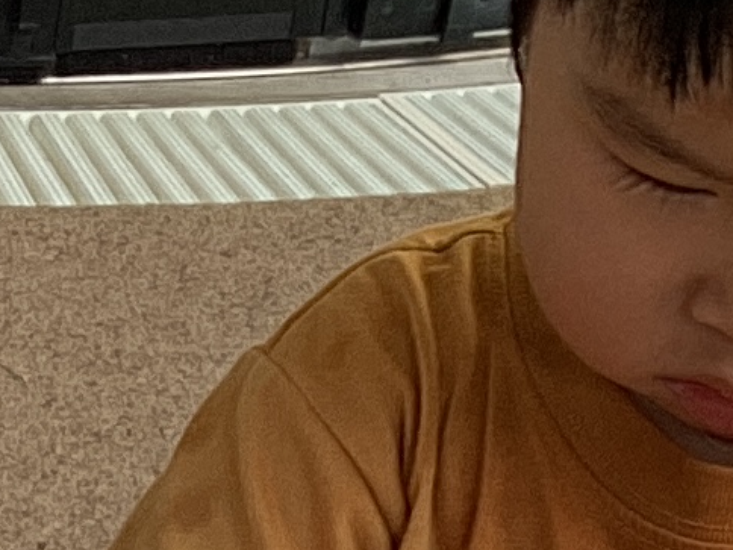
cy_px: 1238
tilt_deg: -35.7
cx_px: -444
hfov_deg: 9.2
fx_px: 4426
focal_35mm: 209
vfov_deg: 6.8
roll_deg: -4.1
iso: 25
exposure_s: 1/120
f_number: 2.4
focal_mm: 3.3
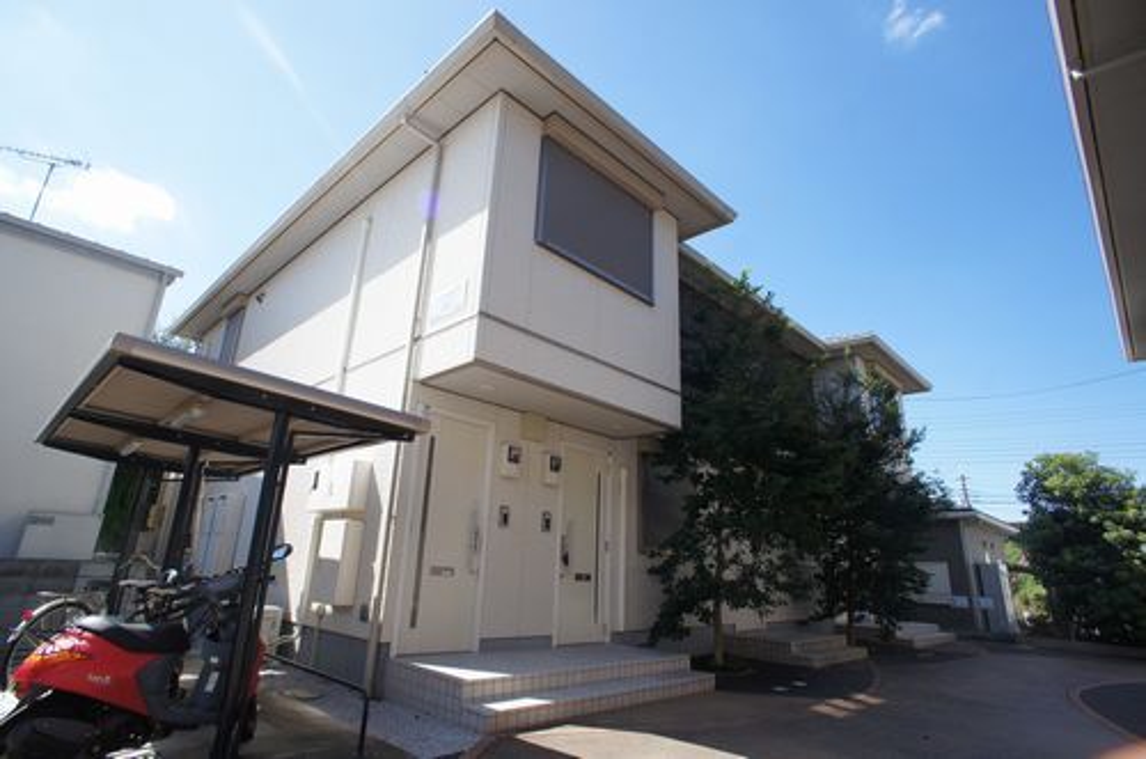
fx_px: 762
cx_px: 573
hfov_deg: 73.9
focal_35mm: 24
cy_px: 380
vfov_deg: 52.9
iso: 200
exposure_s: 1/320
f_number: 8
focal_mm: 16
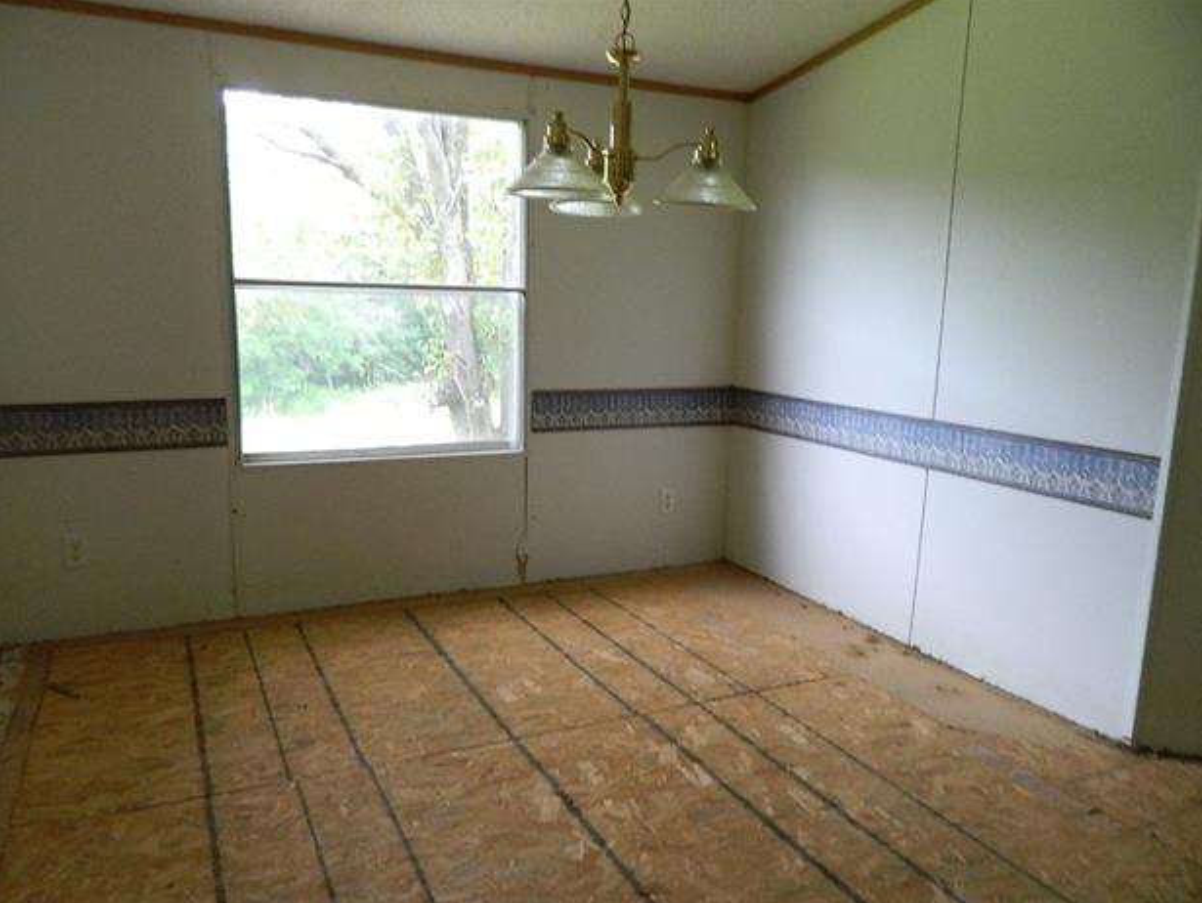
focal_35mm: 26
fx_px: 903
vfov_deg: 53.1
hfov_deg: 67.3
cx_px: 590
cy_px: 465
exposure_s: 1/80
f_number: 3.1
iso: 400
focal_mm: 4.5
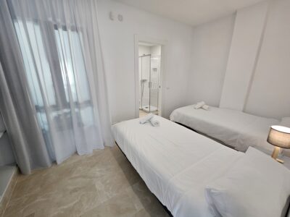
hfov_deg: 106.2
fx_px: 109
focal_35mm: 13
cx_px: 145
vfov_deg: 89.9
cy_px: 108
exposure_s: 1/50
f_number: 2.2
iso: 200
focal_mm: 2.2
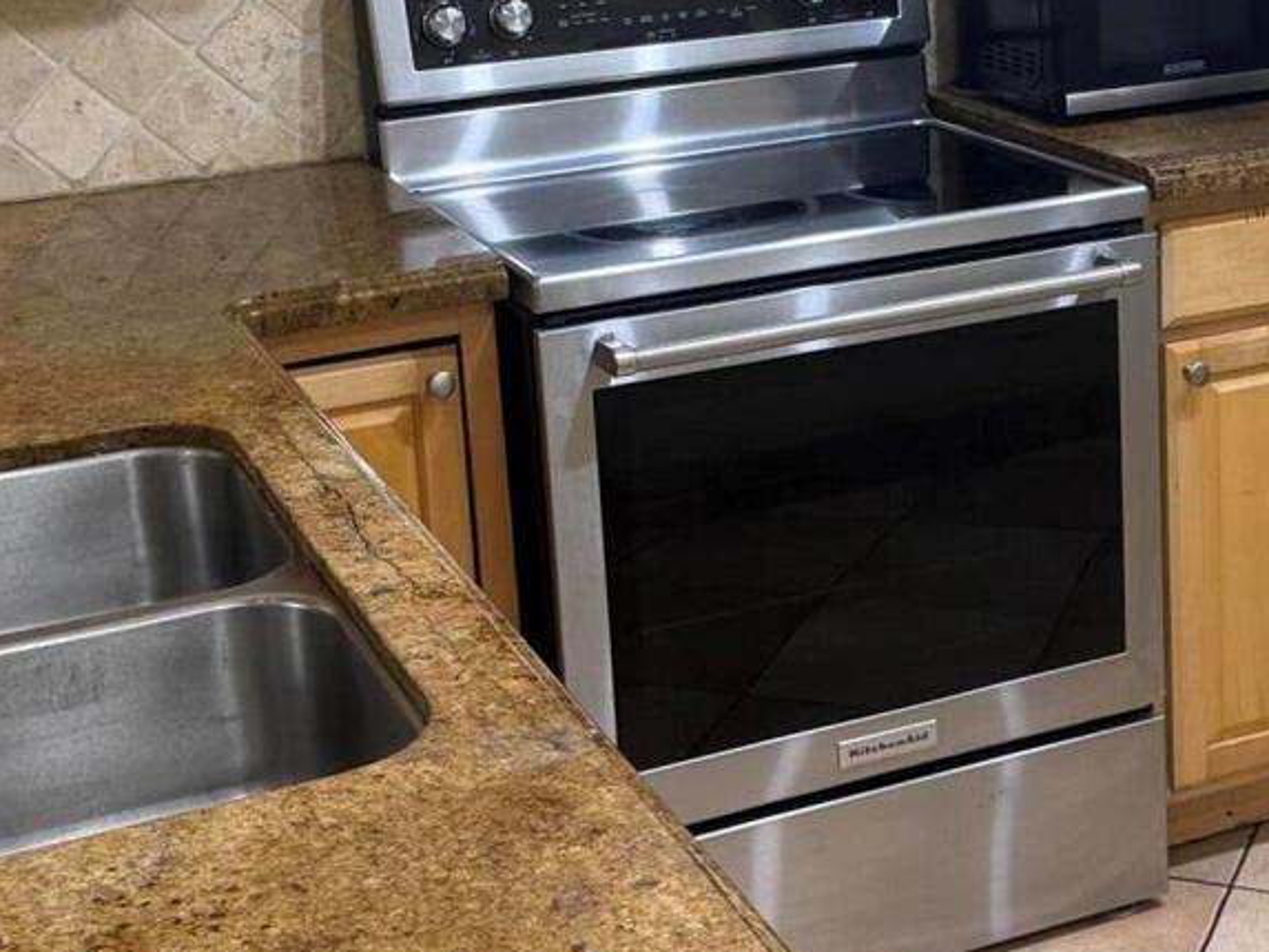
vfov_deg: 21.8
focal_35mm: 67
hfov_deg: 28.7
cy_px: 259
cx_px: 884
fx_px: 2457
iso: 200
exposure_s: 1/60
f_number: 1.78
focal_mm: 6.76
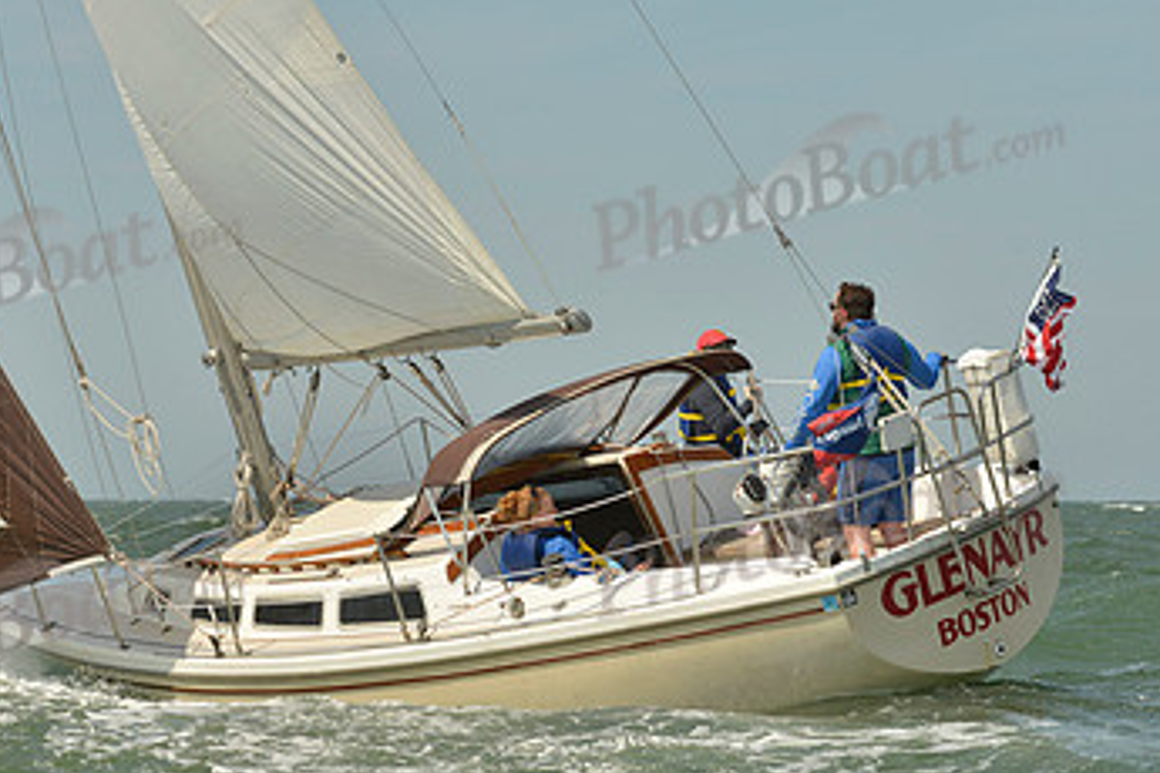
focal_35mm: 143
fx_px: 4607
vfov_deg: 9.6
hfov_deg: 14.3
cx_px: 420
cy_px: 405
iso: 200
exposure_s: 1/1250
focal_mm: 85
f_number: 7.1
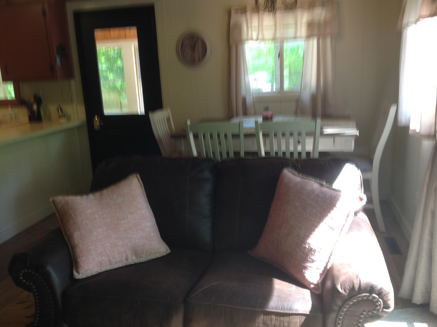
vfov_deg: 40.6
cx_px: 218
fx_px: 441
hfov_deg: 52.7
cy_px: 164
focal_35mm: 35
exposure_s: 1/17
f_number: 2.4
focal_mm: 4.28
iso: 50
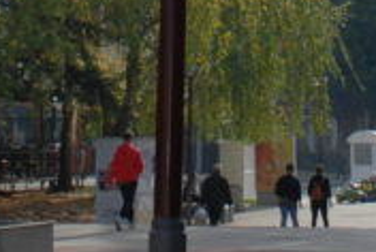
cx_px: 197
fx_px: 2145
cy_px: -114
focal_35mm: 205
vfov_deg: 6.6
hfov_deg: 10.0
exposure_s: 1/200
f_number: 9
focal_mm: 20
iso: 100
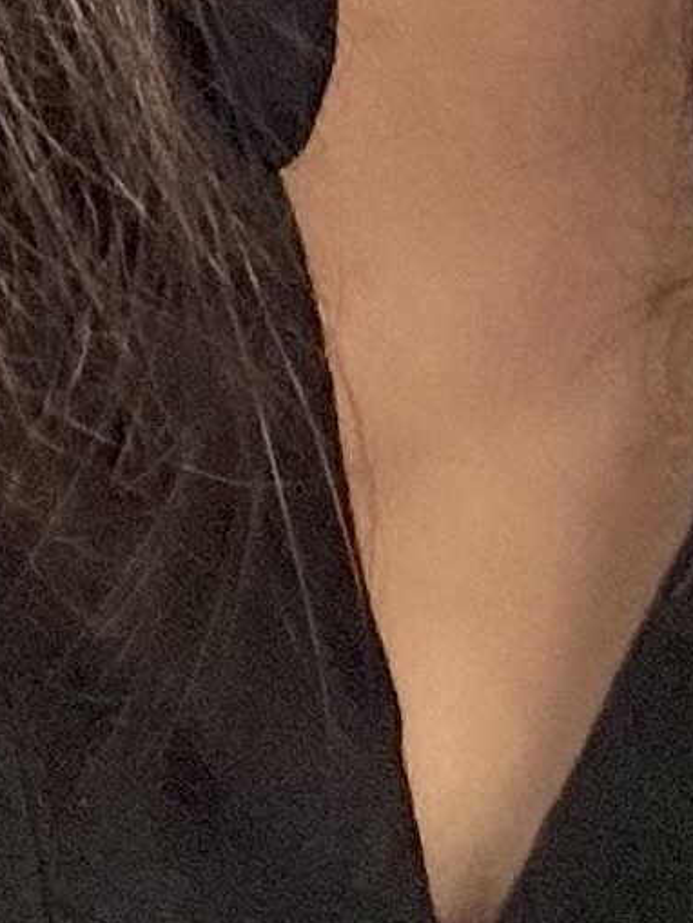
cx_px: -332
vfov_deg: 9.1
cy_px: -1688
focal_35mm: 182
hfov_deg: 8.0
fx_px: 4856
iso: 250
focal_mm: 2.69
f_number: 1.9
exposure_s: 1/60
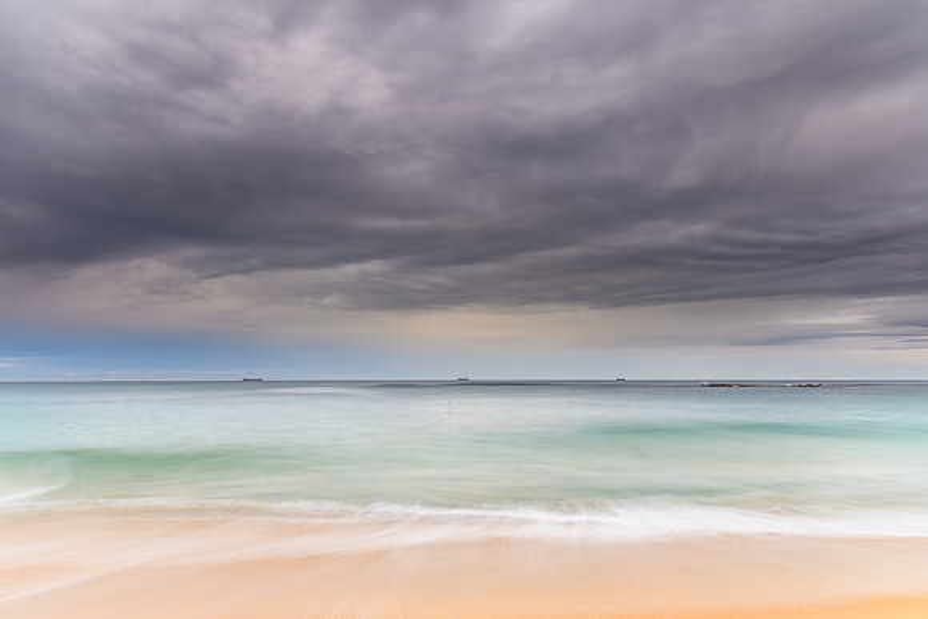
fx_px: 622
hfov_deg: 73.5
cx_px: 464
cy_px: 310
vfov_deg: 52.9
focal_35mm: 24
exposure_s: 4
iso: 50
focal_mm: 16
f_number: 8
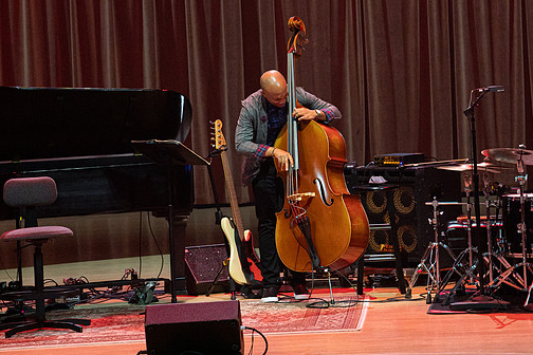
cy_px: 91
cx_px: 346
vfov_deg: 4.1
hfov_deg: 6.2
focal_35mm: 333
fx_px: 4930
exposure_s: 1/250
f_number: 5.6
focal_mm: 200
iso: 2500
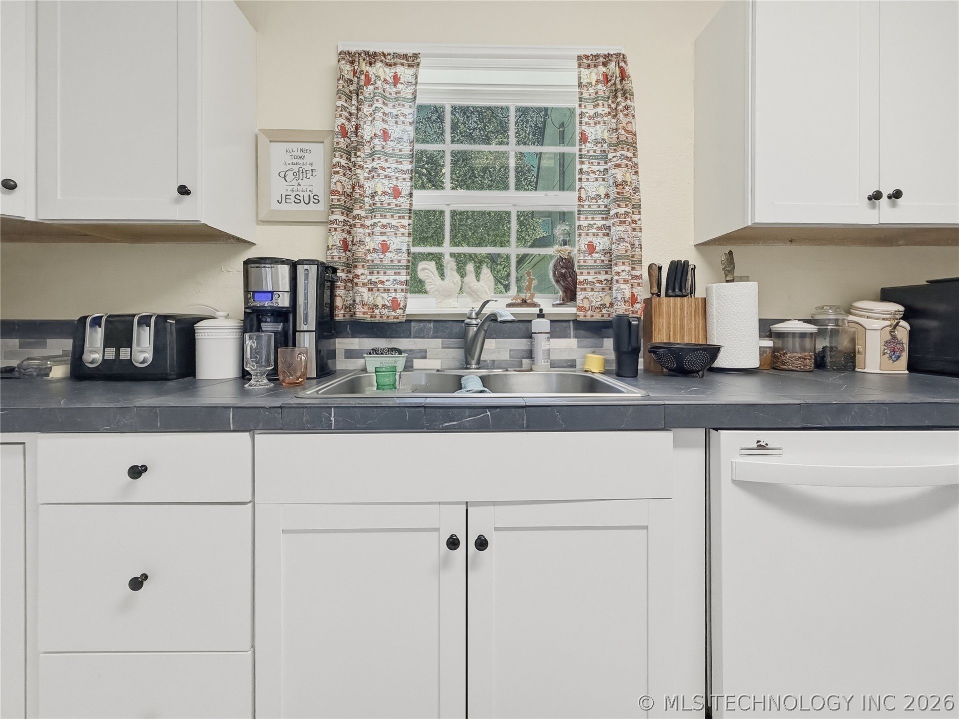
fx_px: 388
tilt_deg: -5.5
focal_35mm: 14
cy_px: 360
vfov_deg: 85.7
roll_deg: -0.2
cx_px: 480
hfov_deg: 102.1
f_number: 2.2
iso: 250
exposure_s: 1/60
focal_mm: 2.2
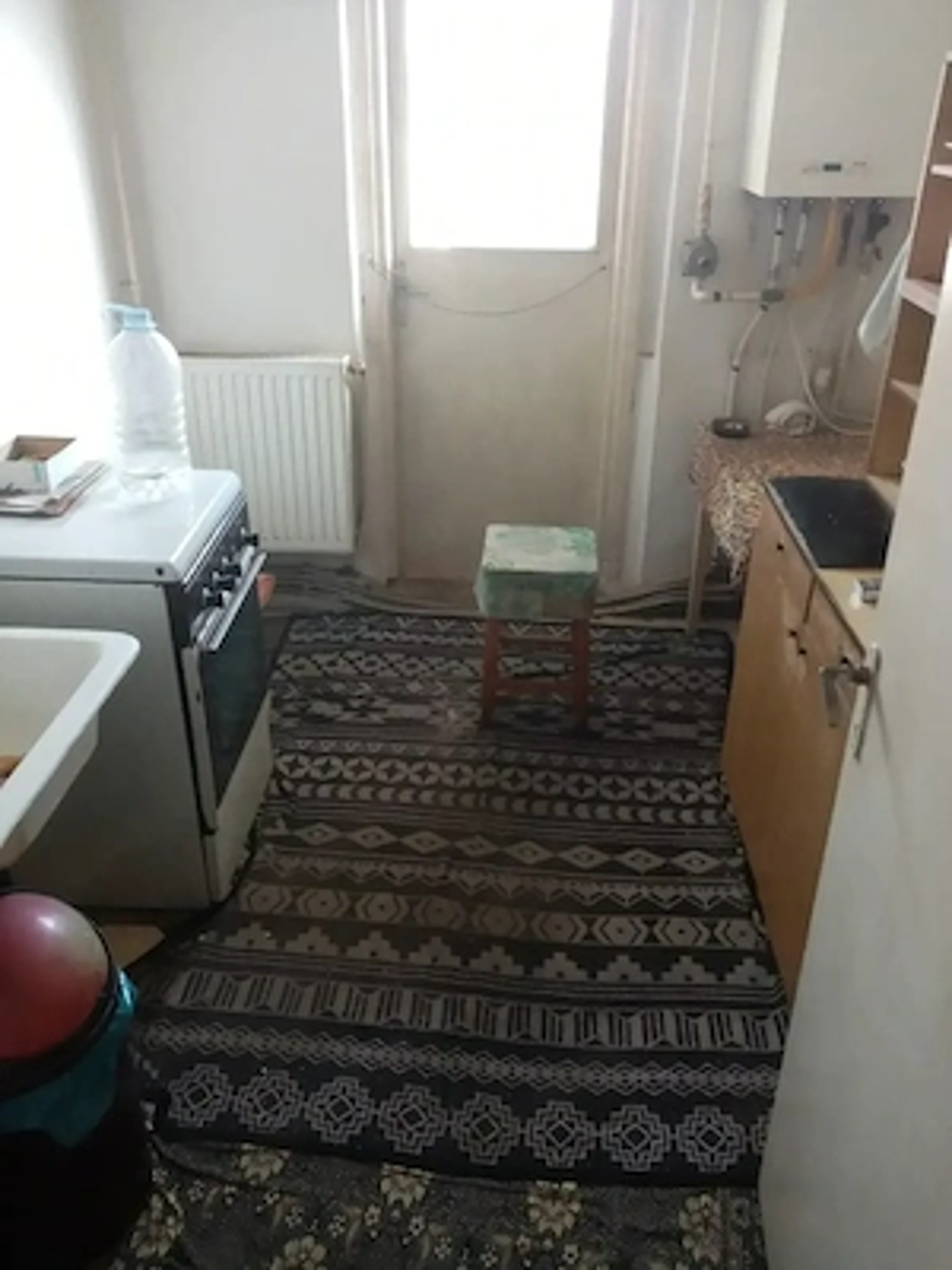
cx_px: 476
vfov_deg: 67.3
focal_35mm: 26
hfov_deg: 53.1
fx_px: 953
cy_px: 635
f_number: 1.8
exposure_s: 1/33.3
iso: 326
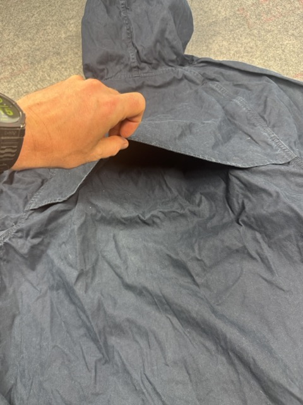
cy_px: 202
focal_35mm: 24
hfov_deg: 56.8
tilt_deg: -41.8
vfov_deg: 71.6
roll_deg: +13.3
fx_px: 280
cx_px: 152
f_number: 1.78
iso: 160
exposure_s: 1/50
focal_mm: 6.76
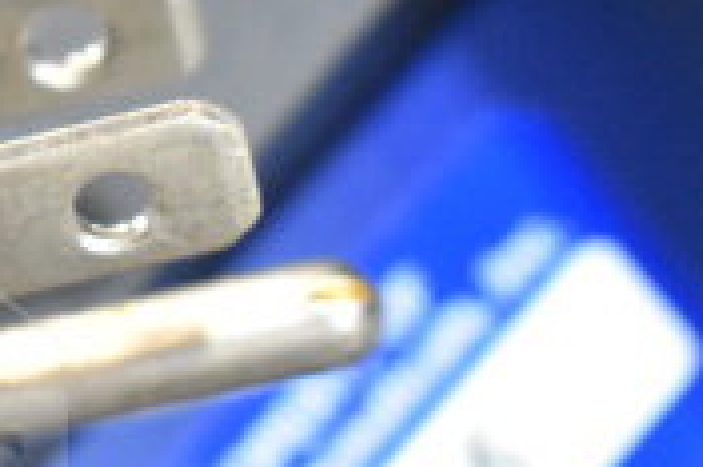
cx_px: -383
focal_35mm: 287
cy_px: 265
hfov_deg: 7.1
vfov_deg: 4.8
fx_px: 5594
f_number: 7.1
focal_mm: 55
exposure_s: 1/200
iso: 6400
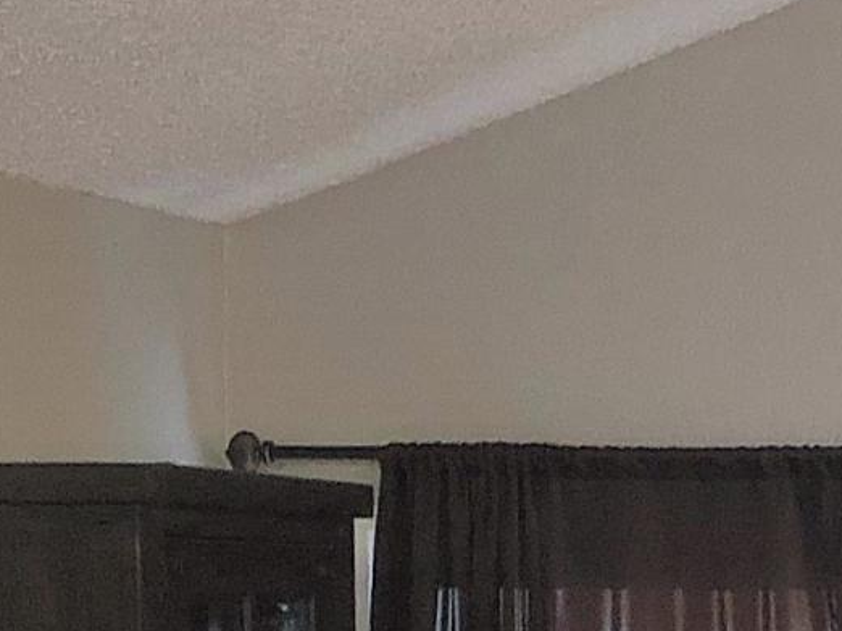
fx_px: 3914
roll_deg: -0.1
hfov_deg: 12.1
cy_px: 1055
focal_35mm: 161
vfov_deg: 8.9
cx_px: 911
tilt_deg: -6.2
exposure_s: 1/5
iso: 100
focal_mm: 4
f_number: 1.8
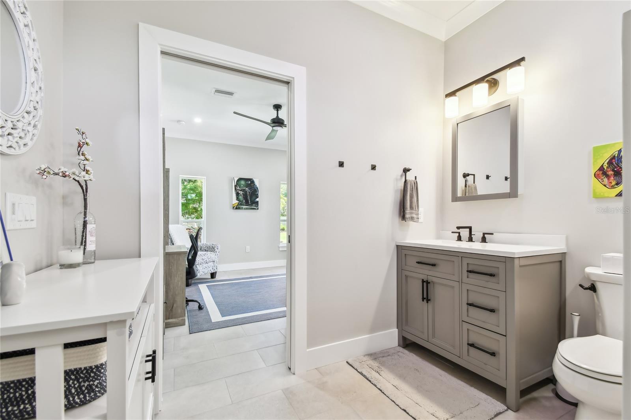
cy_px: 210
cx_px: 316
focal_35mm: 15
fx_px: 263
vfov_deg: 77.3
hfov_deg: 100.4
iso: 100
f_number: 7.1
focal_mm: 10
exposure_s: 1/20
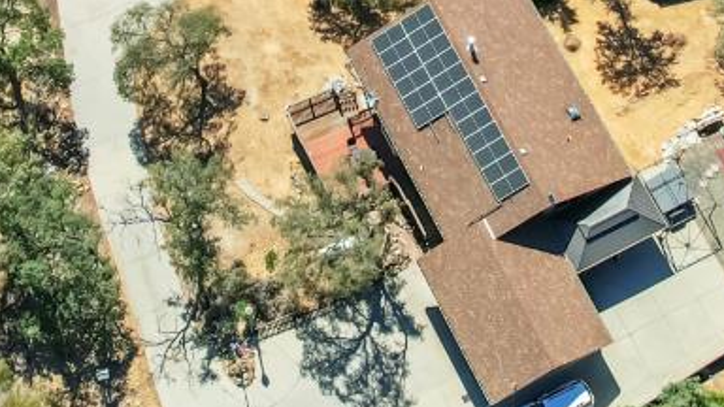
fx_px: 1728
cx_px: 379
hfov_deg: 23.7
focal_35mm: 90
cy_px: -115
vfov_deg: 13.0
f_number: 2.8
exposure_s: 1/1500
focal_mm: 8.38
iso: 110
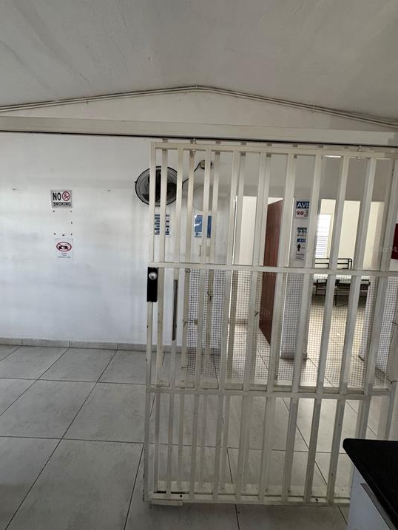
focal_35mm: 15
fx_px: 230
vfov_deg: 98.0
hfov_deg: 81.7
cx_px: 191
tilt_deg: -5.8
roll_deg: -2.6
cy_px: 249
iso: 250
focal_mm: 2.22
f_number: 2.2
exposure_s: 1/60
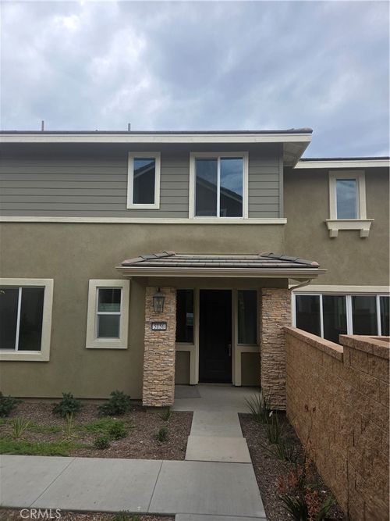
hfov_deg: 58.9
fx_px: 346
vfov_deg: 73.9
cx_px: 195
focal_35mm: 23
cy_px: 260
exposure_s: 1/2544
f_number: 1.8
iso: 80
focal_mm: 5.4
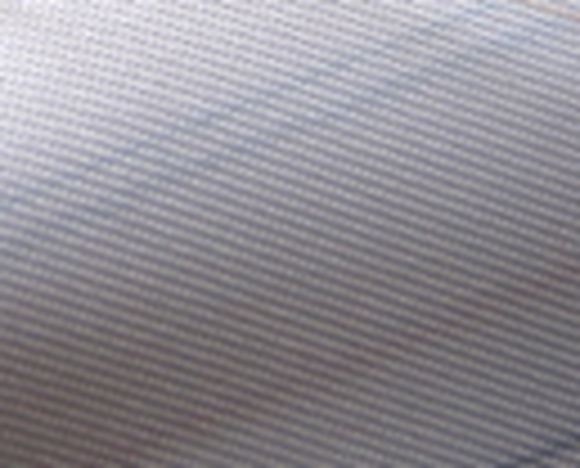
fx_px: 3929
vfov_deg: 6.7
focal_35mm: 228
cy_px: -263
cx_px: -742
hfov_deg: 7.9
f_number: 5.6
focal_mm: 35
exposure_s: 1/125
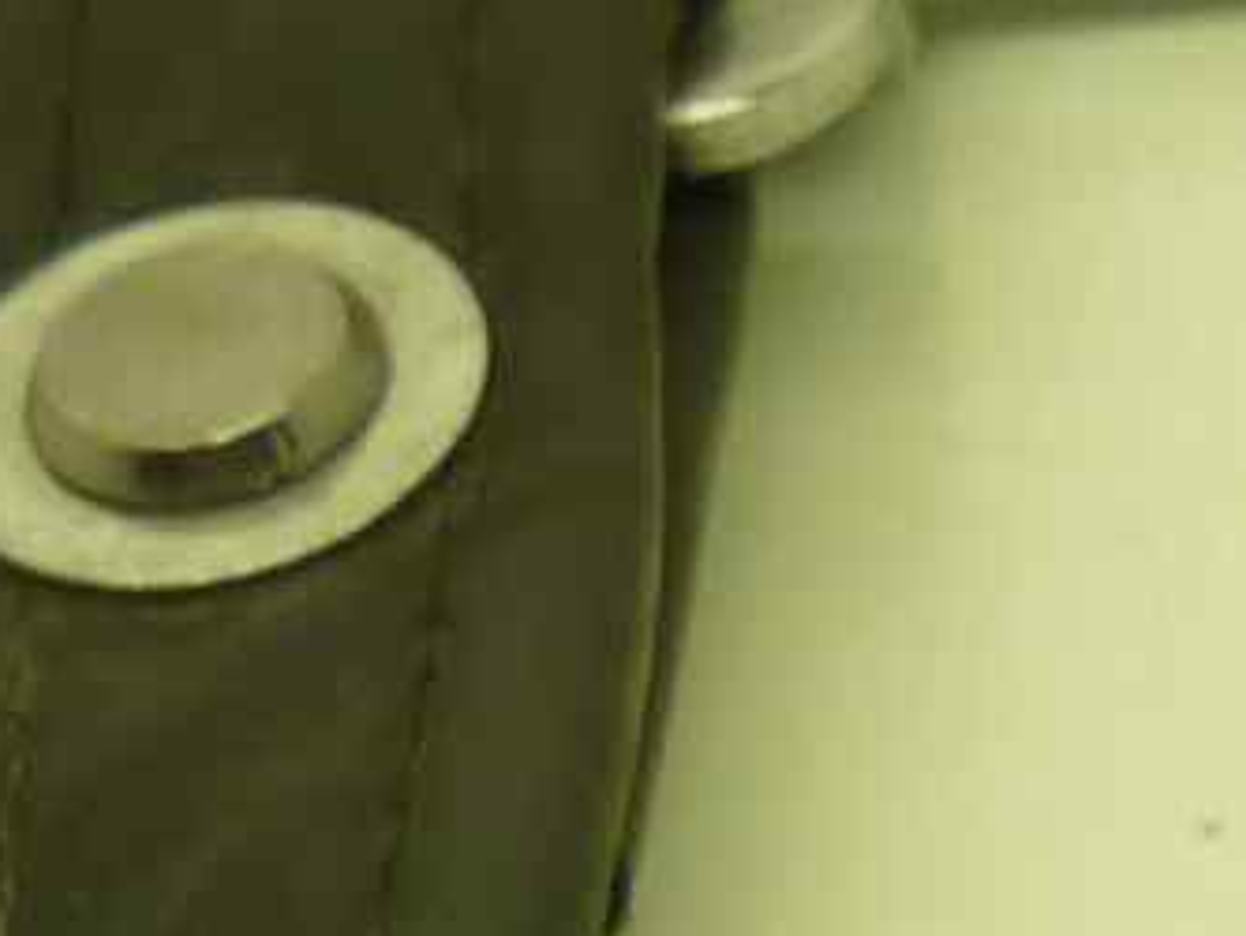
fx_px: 6914
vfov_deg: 7.4
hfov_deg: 9.7
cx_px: 2312
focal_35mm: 192
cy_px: 2029
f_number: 3.3
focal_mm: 4.1
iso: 80
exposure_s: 1/30
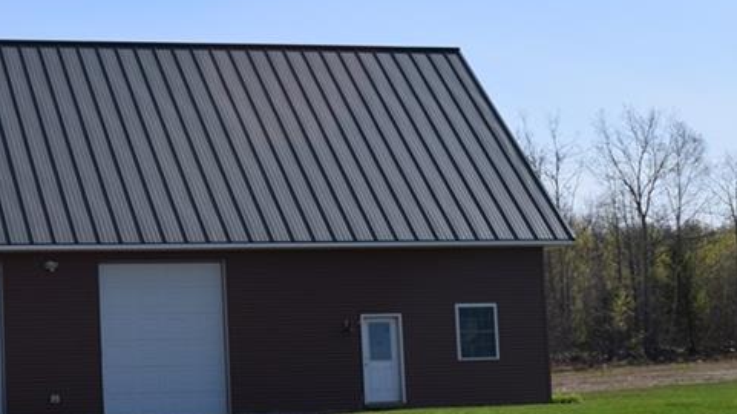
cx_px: 83
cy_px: 286
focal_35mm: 97
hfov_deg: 21.5
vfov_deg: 12.4
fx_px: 1897
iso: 100
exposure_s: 1/200
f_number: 11
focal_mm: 29
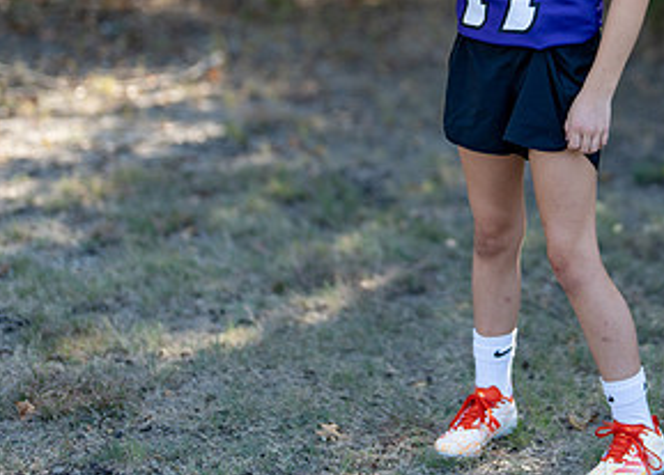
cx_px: 570
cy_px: 50
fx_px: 1982
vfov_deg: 13.6
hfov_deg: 18.8
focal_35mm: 105
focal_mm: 50
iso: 100
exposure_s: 1/1250
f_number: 1.2
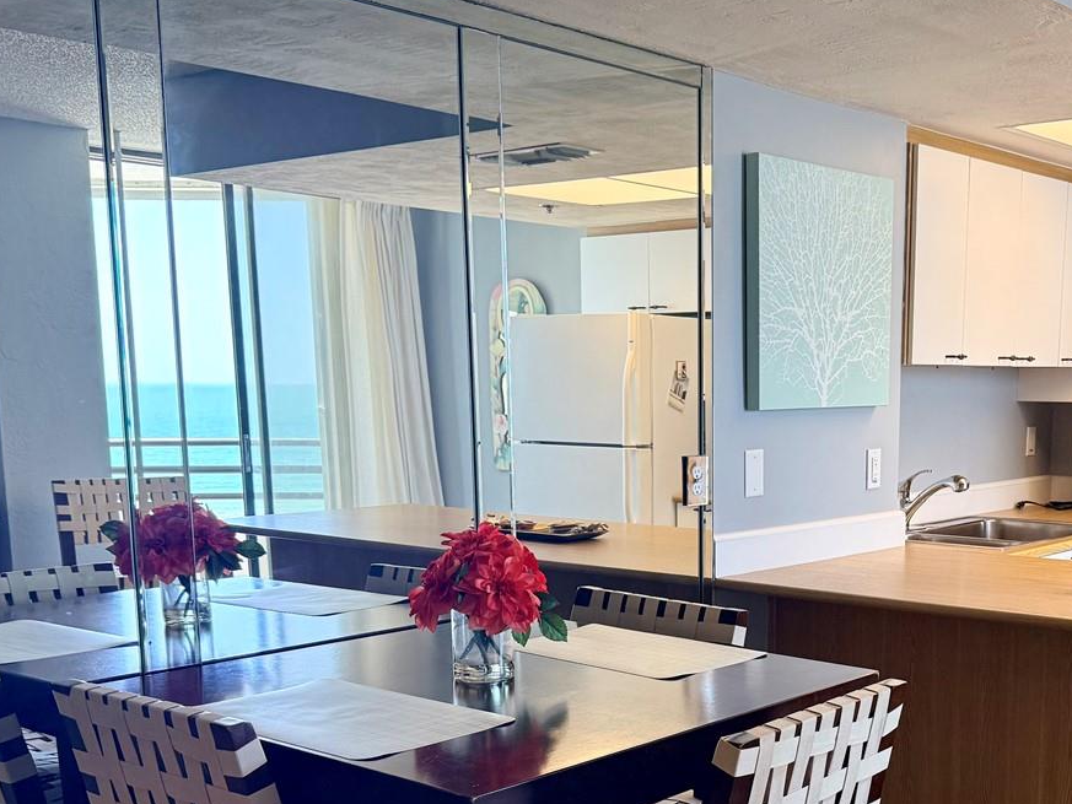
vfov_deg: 32.1
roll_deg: -0.5
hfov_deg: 42.1
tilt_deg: -9.5
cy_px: 624
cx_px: 754
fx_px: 1363
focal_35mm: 44
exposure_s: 1/240
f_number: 1.78
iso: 160
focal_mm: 6.76
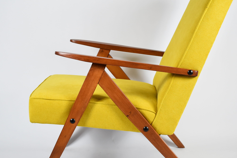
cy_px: 80
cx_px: 123
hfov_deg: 29.3
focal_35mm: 69
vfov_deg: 19.8
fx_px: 453
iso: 800
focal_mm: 31
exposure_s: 1/125
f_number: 4.5
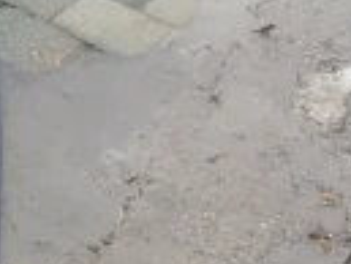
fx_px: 1857
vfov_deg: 7.7
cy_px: -310
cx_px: -307
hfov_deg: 10.1
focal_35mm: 183
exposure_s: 1/180
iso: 25
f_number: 1.8
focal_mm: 6.4
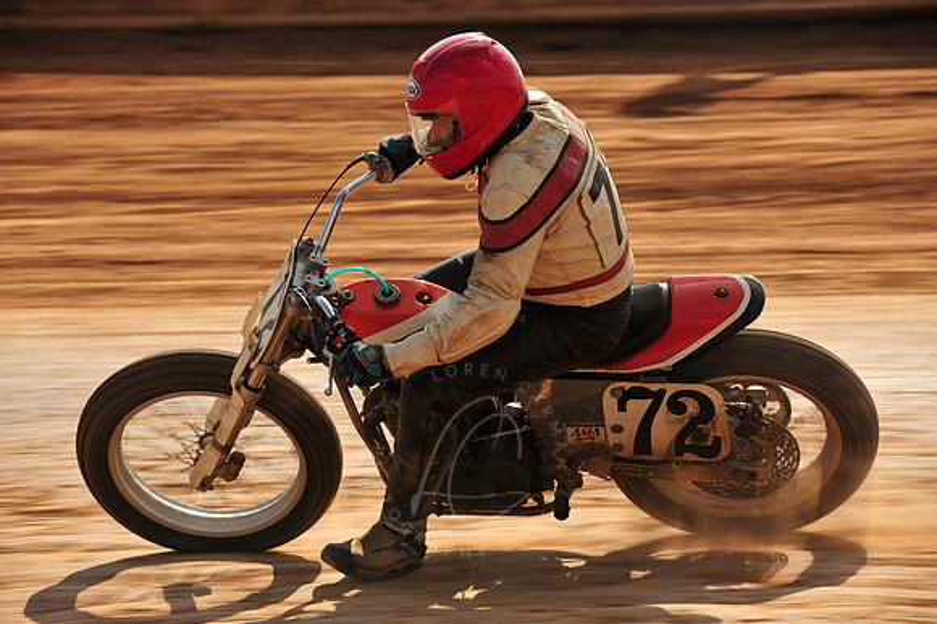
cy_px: 312
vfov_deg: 6.9
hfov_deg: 10.3
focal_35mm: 200
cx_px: 468
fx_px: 5202
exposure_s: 1/400
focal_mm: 200
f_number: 10
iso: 200
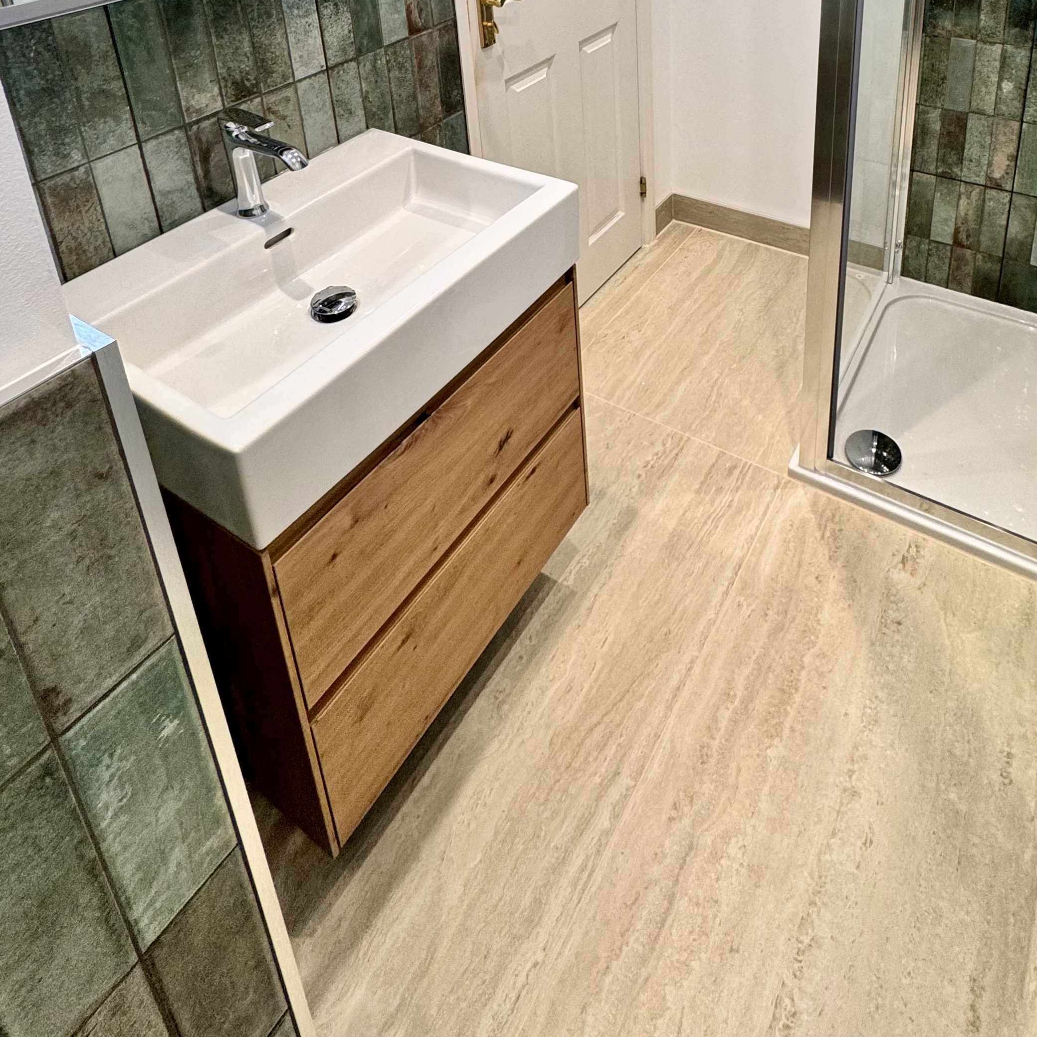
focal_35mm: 24
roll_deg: +1.2
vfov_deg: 53.4
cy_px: 35
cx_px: 642
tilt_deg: -18.9
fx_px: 813
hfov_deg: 64.2
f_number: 2.2
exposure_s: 1/100
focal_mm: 2.22
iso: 100
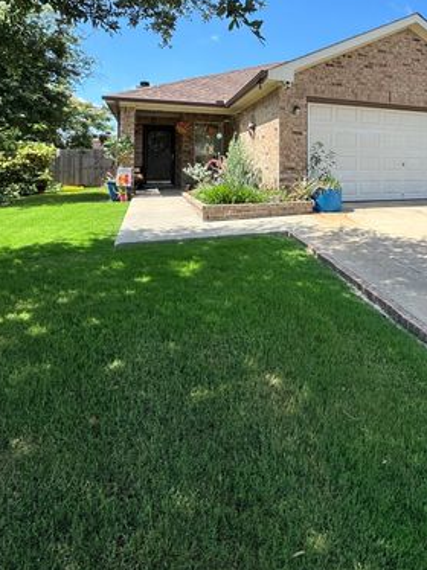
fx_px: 412
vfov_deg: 66.5
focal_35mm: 25
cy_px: 167
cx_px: 346
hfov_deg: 51.2
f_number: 2.2
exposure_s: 1/1110
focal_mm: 2.22
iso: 50
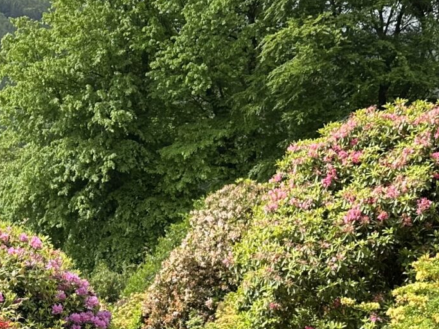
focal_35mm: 90
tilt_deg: -6.6
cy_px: 323
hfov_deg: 21.6
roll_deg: +0.7
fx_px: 1141
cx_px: 100
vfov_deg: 16.1
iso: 80
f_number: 1.78
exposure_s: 1/1812
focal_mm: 6.86
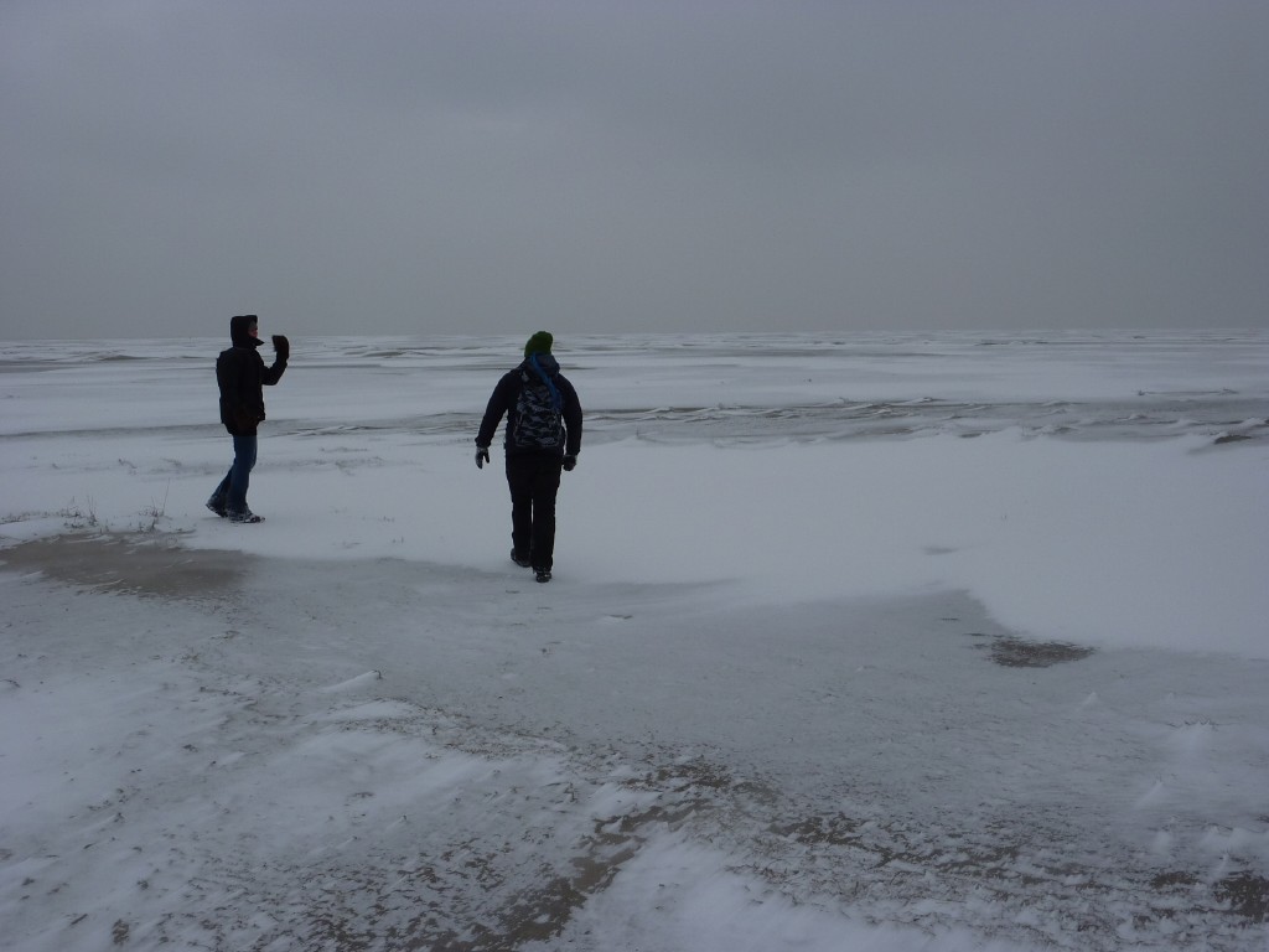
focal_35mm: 40
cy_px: 476
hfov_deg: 46.8
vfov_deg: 36.0
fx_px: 1466
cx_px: 634
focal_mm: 6.5
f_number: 4
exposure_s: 1/400
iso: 80
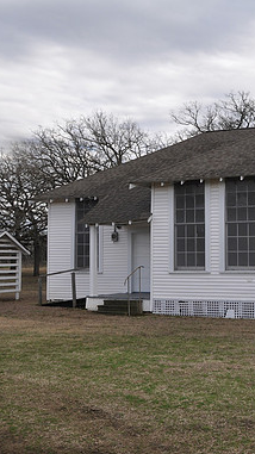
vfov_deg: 47.4
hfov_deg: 24.6
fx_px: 517
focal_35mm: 43
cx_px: 321
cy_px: 227
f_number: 11
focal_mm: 18
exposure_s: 1/125
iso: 200
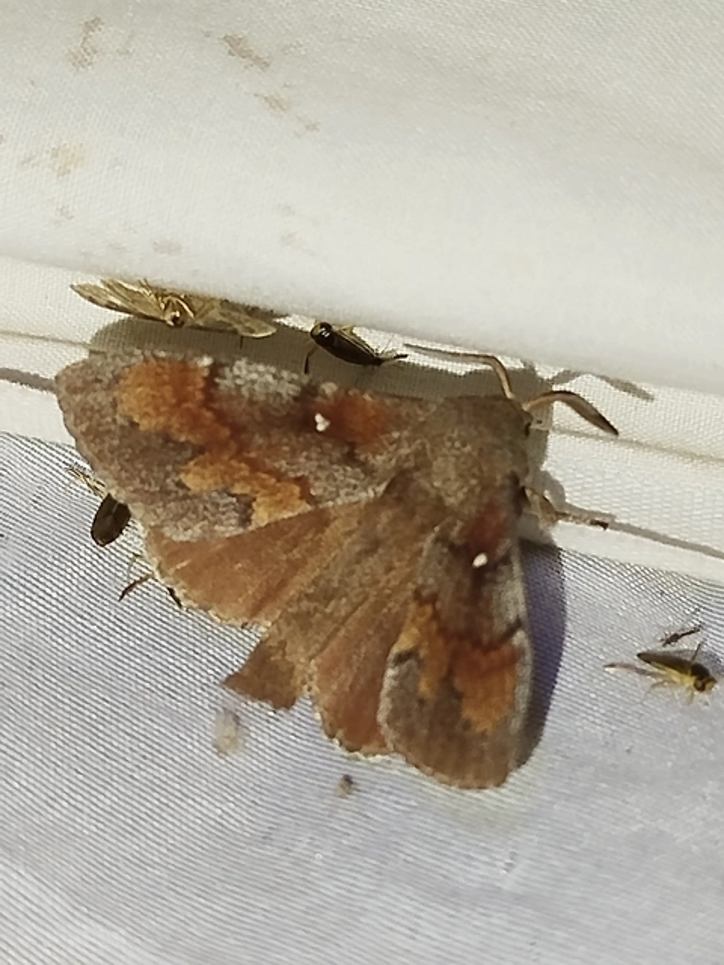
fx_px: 2398
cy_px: 482
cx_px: 362
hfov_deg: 17.2
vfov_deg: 22.8
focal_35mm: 86
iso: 200
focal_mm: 5.31
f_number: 1.7
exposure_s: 1/50
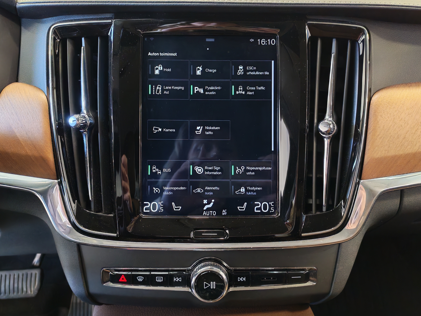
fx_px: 377
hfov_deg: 58.4
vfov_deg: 45.4
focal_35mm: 31
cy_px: 158
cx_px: 210
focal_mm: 6.12
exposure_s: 1/50
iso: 2000
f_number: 1.9
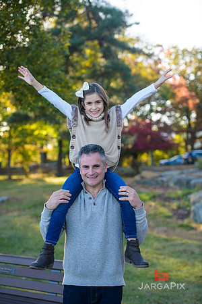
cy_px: 152
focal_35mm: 70
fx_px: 589
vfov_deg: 28.8
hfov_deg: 19.5
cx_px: 101
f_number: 3.2
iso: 200
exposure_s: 1/320
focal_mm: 70
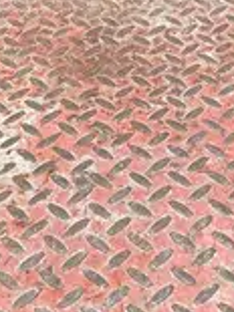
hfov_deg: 12.0
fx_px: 1110
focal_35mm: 123
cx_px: 186
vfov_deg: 13.9
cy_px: -285
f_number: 1.6
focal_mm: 4.2
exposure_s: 1/6494
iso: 50
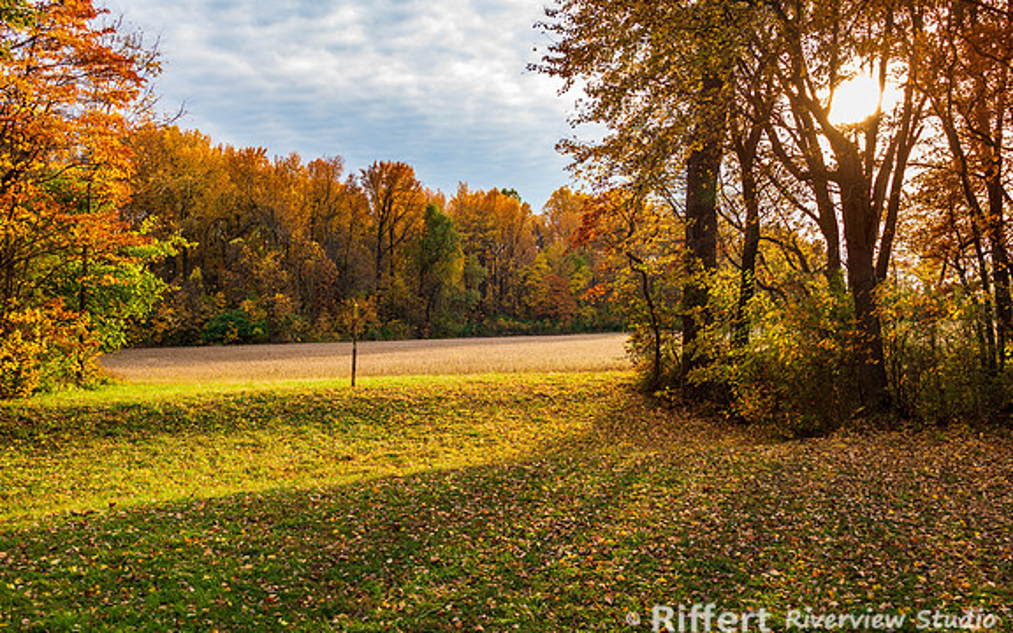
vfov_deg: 32.8
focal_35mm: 39
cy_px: 310
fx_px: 1077
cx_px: 508
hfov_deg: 50.4
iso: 200
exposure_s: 1/50
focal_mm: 38
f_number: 8
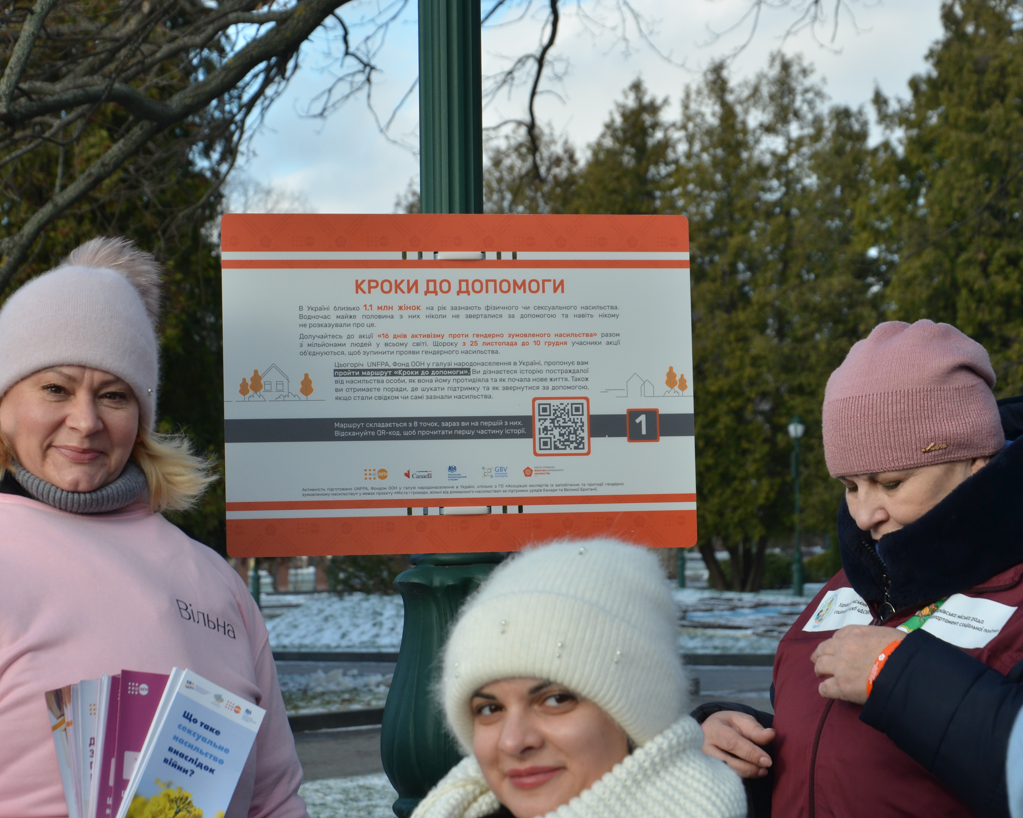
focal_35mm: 85
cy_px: 408
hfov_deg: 22.5
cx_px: 462
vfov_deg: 18.1
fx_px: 2573
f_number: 8
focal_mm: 50
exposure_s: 1/500
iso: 320
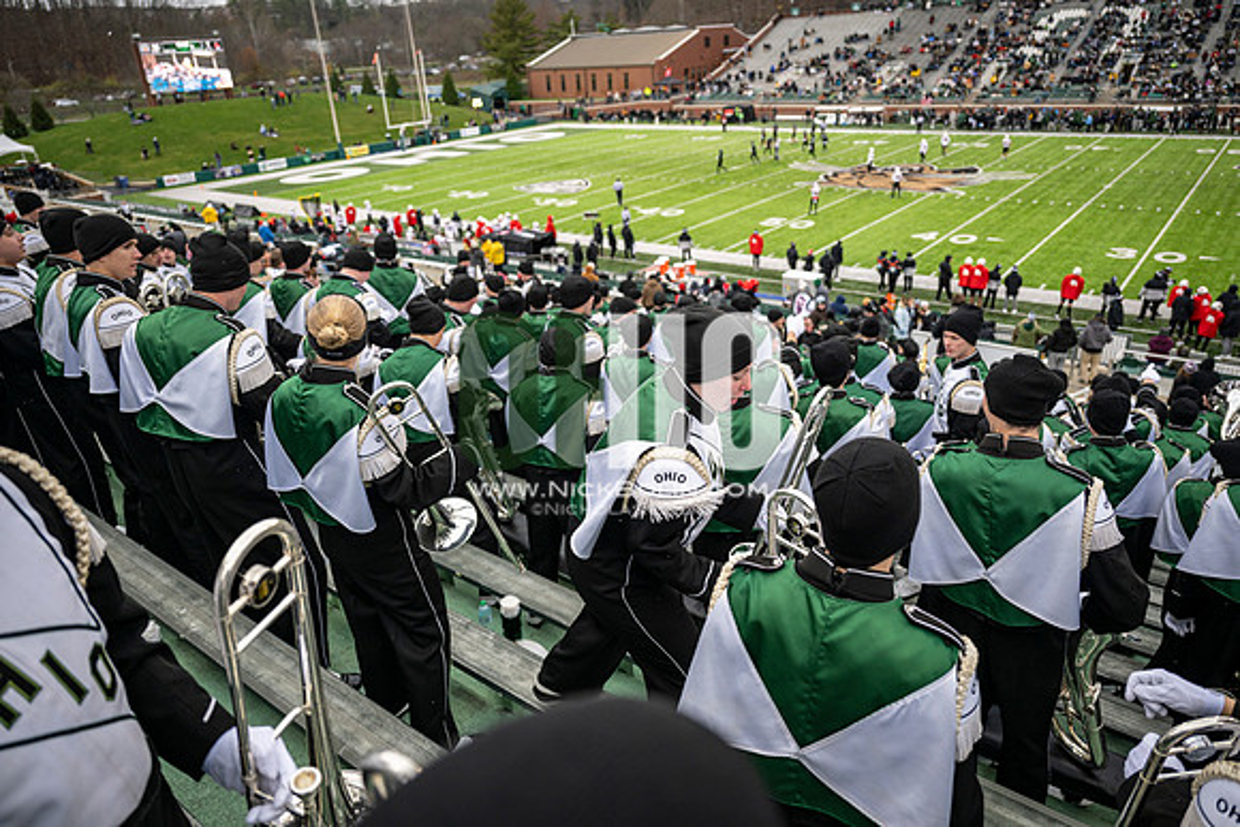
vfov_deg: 53.2
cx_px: 620
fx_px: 827
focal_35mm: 24
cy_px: 414
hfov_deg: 73.7
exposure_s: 1/500
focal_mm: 24
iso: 160
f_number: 2.8
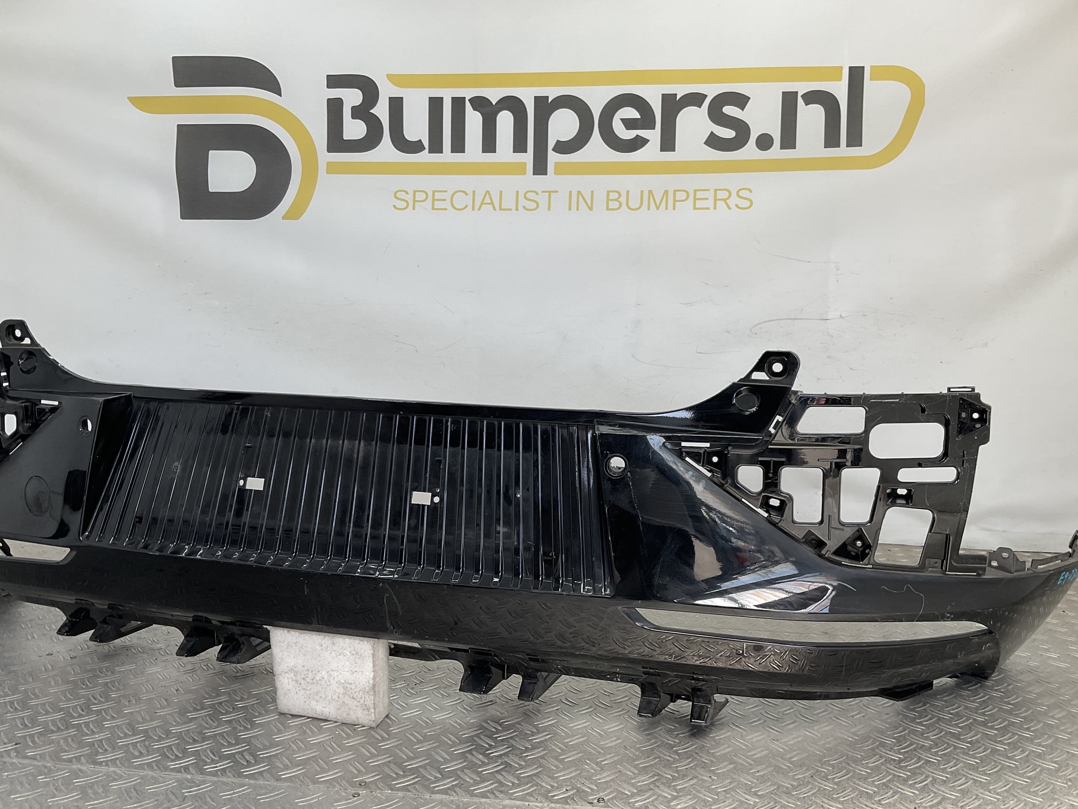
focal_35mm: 32
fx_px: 996
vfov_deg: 44.1
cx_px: 578
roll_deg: -2.1
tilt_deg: -8.3
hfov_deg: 56.8
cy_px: 429
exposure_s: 1/202
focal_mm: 3
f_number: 1.8
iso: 16
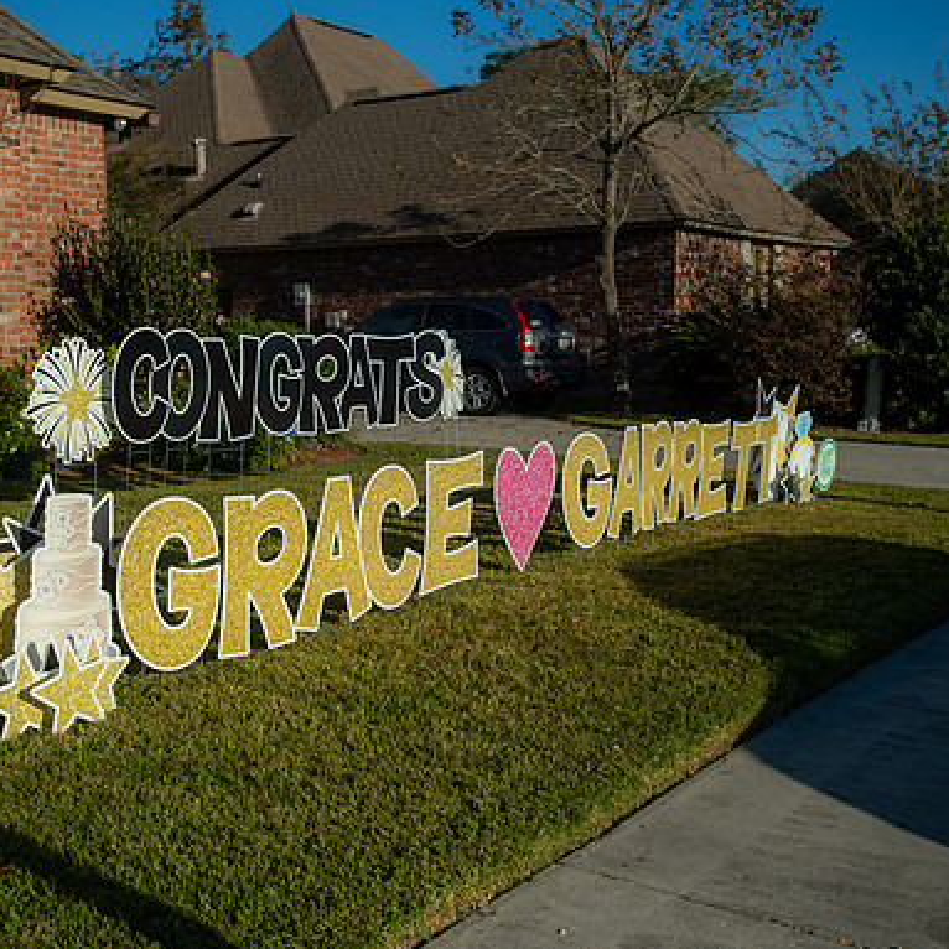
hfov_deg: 37.4
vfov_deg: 37.6
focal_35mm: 45
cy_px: 473
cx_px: 382
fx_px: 1396
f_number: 4.5
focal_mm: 35
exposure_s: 1/3200
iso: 250
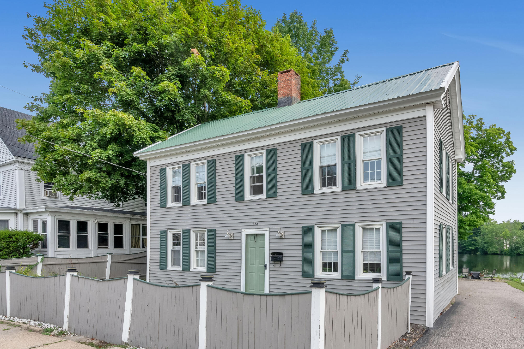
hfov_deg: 77.6
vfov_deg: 56.2
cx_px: 316
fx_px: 320
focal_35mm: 22
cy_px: 228
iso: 800
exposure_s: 1/1000
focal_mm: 16
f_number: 8
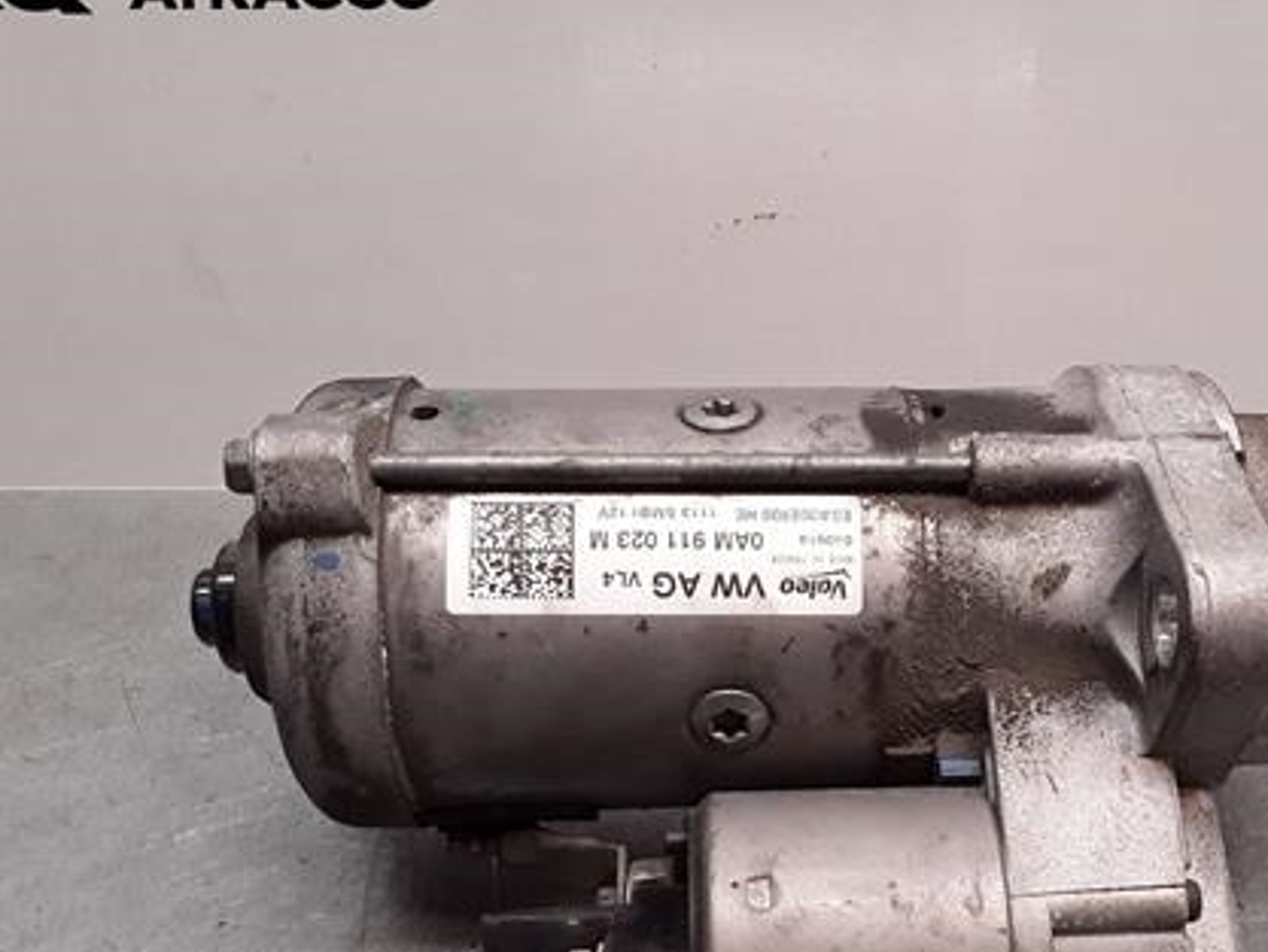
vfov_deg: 33.1
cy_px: 681
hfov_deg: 43.3
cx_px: 827
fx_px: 1576
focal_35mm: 43
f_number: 1.9
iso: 100
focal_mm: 2.91
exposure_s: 1/110
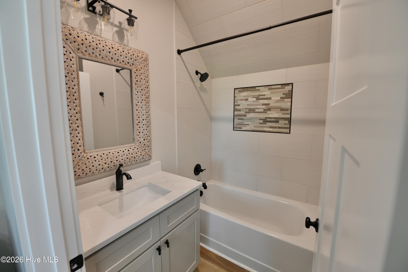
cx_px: 204
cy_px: 136
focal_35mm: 14
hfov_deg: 104.2
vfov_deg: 81.2
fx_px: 159
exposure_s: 1/80
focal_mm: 14
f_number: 4.5
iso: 800
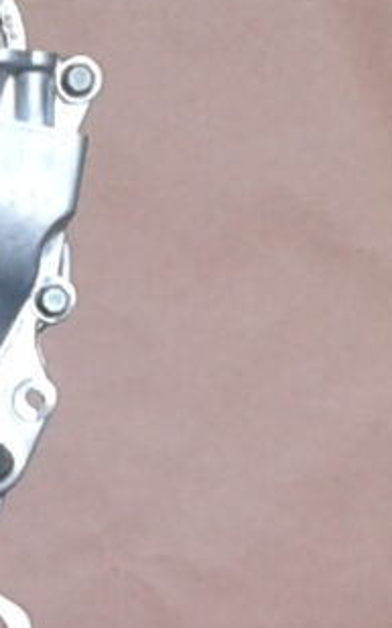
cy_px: 636
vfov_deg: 17.5
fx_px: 1984
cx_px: -181
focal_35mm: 116
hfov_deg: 10.9
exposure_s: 1/33
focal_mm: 3.3
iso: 50
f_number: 2.2
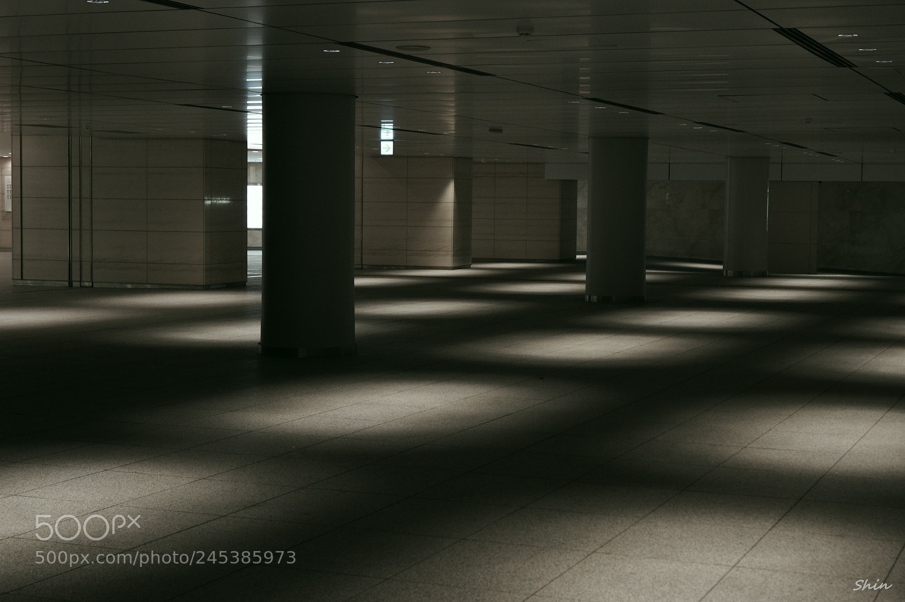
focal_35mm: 58
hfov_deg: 34.5
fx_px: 1457
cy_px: 301
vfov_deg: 23.3
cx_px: 452
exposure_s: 1/80
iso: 1600
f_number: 6.3
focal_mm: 39
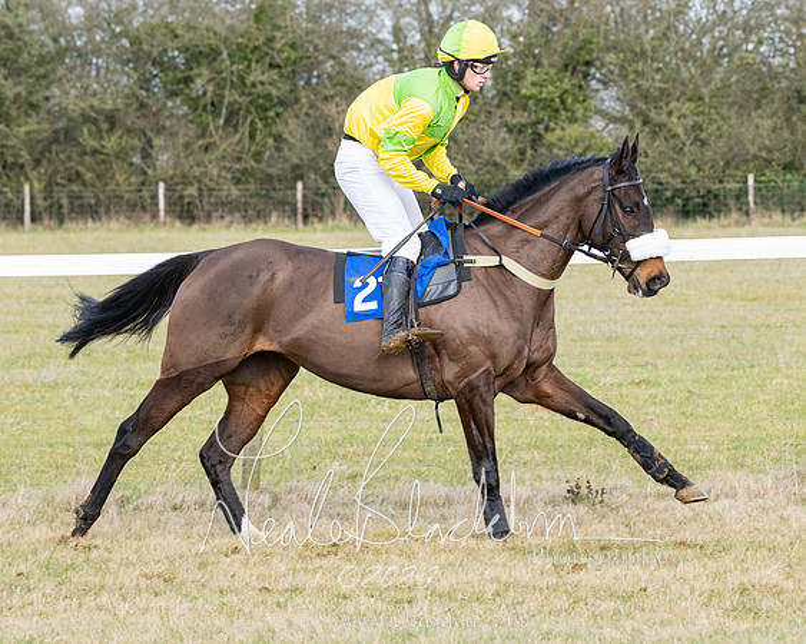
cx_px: 546
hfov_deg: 8.2
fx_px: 5623
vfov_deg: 6.6
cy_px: 364
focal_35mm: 236
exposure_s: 1/800
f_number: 5
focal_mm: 115
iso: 400
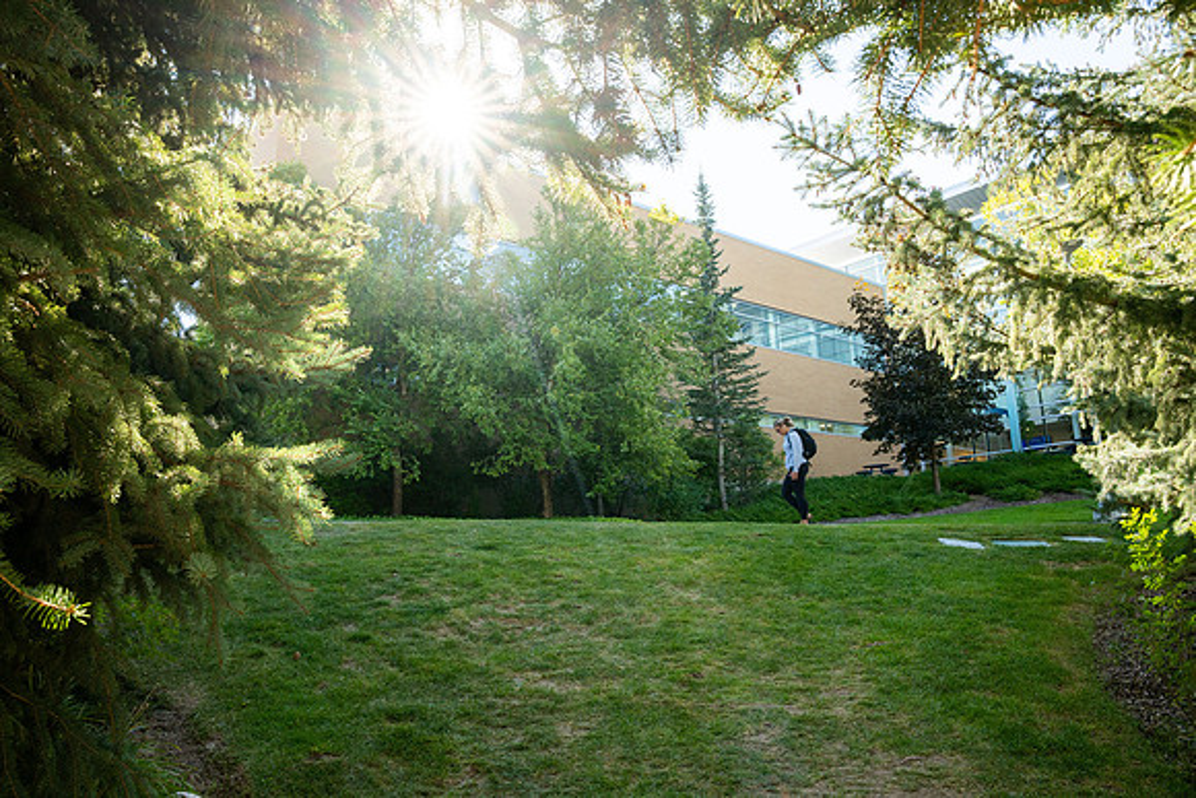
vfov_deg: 53.2
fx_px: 797
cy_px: 399
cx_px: 598
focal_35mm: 24
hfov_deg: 73.7
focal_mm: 24
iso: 200
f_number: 10
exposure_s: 1/160
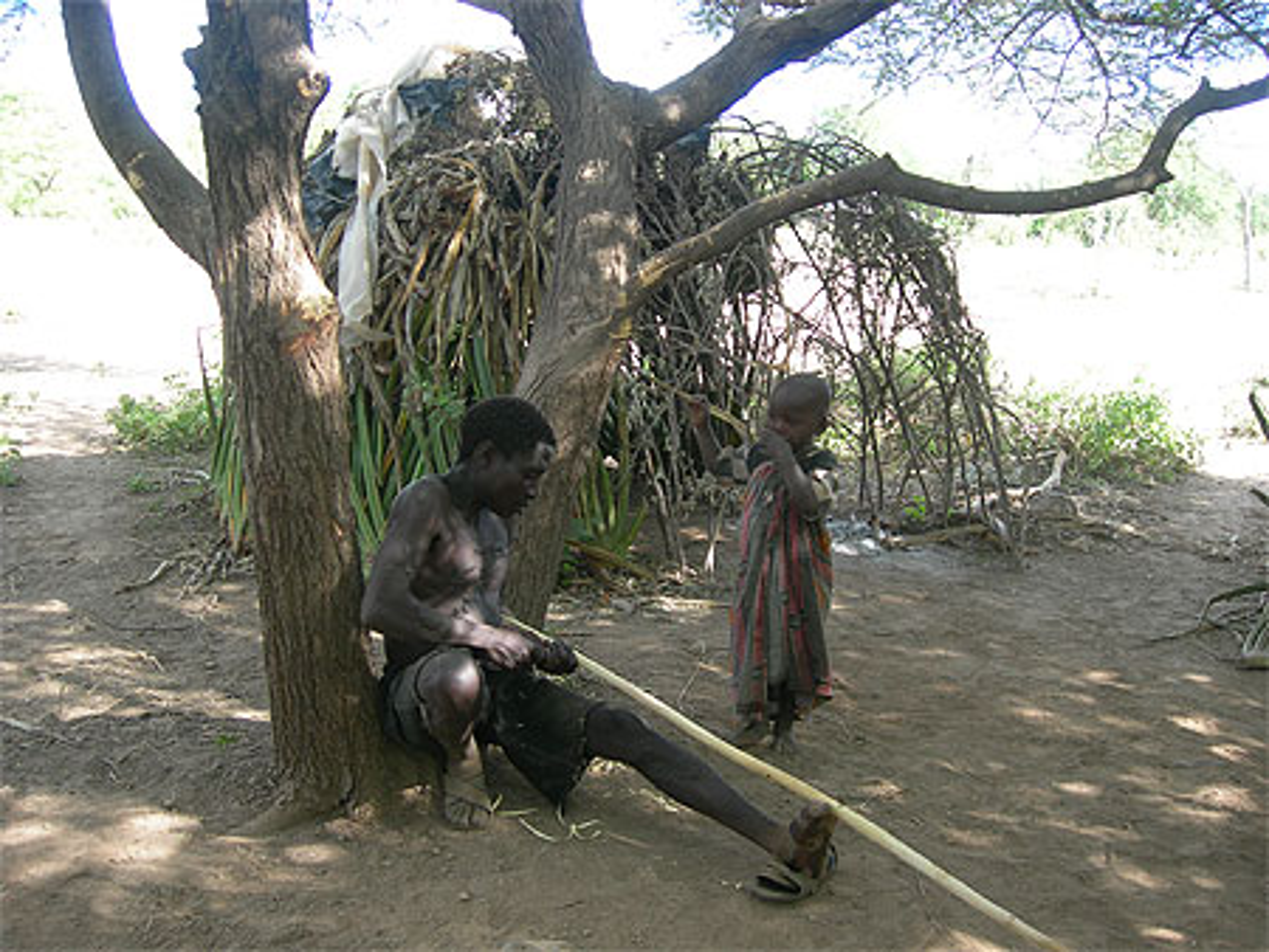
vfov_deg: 37.8
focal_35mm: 38
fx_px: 1394
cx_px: 634
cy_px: 476
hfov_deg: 49.0
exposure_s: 1/84.3
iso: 50
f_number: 2.8
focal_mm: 7.8
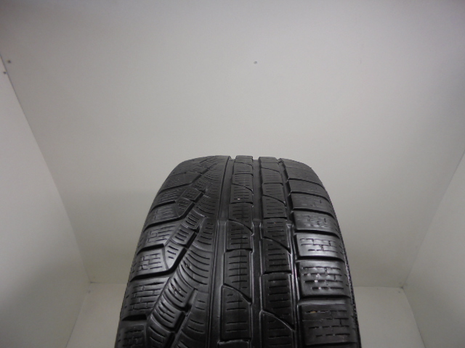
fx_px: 349
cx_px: 232
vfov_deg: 53.1
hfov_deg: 67.3
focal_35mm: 26
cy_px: 174
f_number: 3.5
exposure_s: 1/30
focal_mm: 4.6
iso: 100
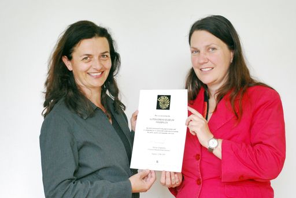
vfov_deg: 18.2
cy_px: 99
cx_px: 148
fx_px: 618
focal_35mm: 75
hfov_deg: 27.0
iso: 1600
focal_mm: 50
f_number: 8
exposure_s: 1/30
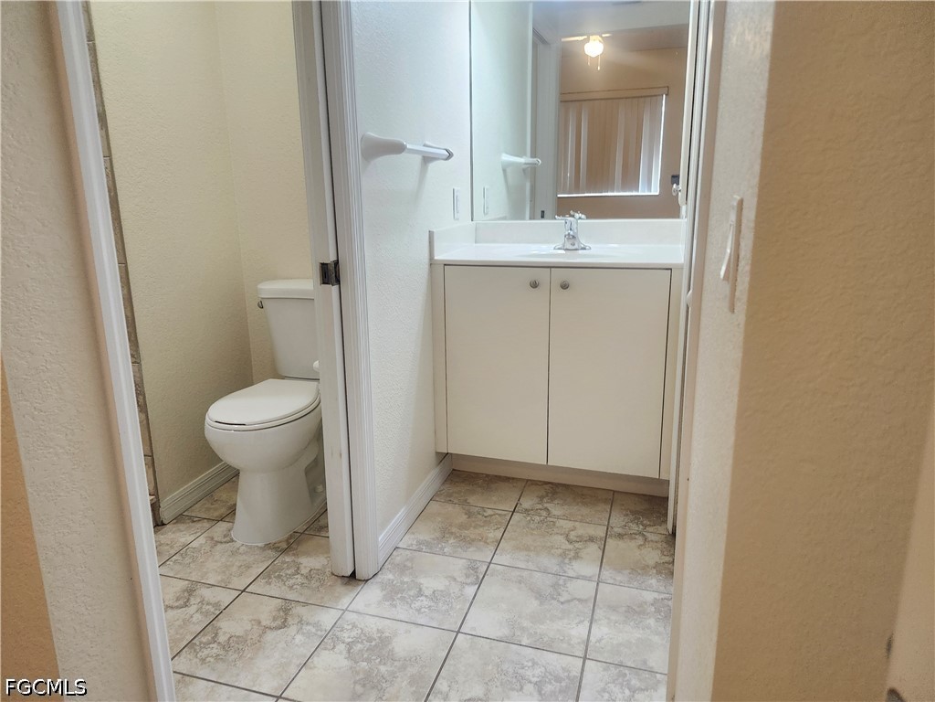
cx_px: 468
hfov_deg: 73.9
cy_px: 351
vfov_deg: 58.9
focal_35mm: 23
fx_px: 621
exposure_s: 1/120
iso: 800
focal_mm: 5.54
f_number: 1.8
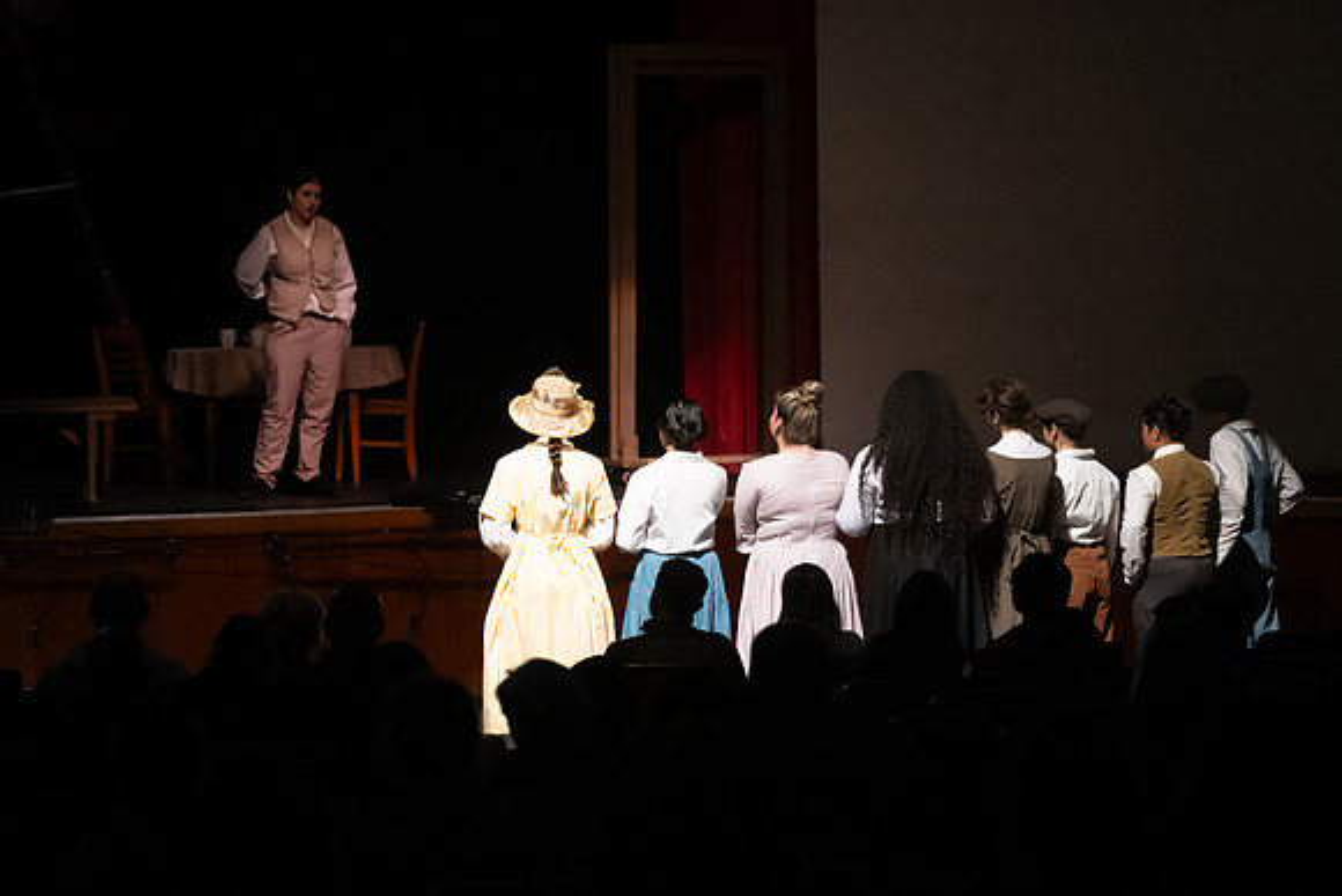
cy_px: 435
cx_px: 656
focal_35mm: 124
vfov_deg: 11.0
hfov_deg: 16.5
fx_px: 4634
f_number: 2.8
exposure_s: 1/320
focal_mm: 75
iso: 3200
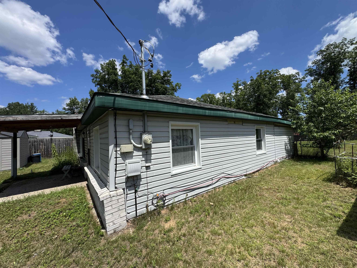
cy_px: 134
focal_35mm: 14
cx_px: 178
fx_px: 144
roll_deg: +2.1
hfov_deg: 102.1
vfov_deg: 85.7
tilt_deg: -0.2
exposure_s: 1/2415
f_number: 2.2
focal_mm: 2.22
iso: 50
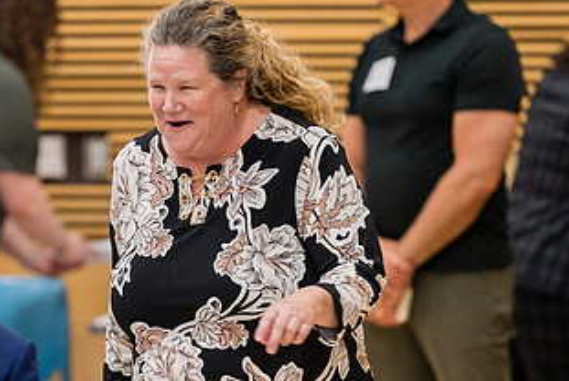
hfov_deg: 6.6
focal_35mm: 311
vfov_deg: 4.4
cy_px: 254
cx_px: 212
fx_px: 4920
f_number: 2.8
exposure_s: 1/250
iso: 1250
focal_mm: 167
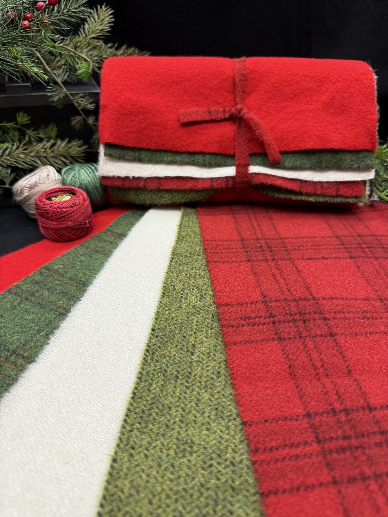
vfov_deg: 71.6
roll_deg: -0.4
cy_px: 258
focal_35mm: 24
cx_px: 194
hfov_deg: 56.8
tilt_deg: -35.0
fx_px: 359
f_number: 1.78
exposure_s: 1/60
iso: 160
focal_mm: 6.76
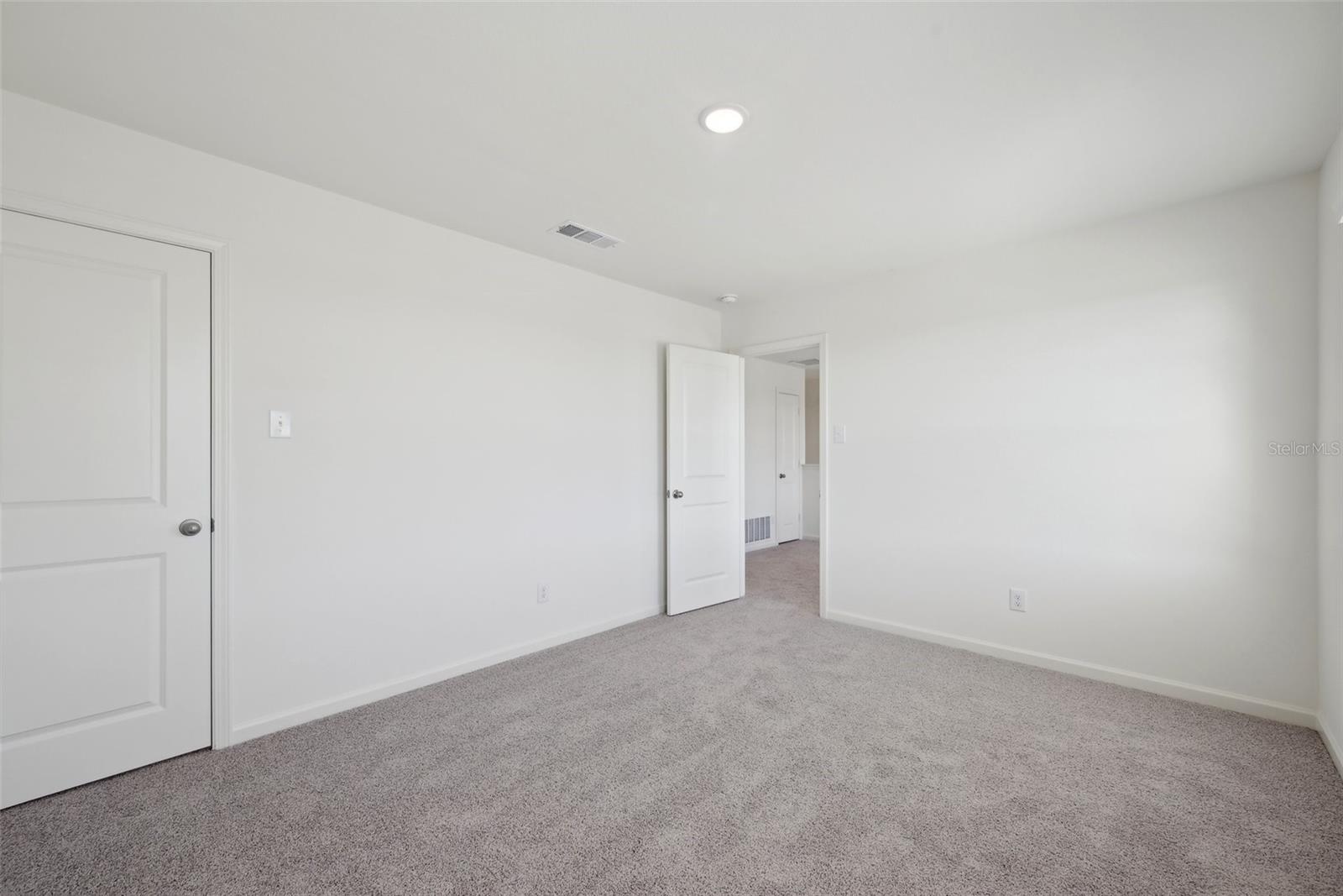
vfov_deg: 81.2
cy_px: 448
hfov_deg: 104.2
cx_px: 672
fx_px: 522
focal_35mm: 14
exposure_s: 1/40
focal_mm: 14
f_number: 8
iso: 160
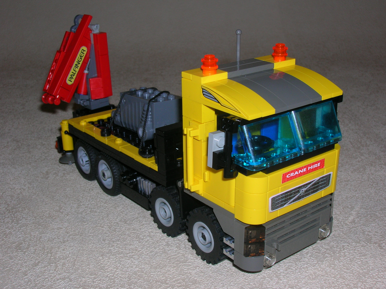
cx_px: 193
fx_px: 513
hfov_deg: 41.2
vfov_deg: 31.5
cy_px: 144
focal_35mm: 46
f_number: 5.4
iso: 50
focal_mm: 7.7
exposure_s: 1/60.1
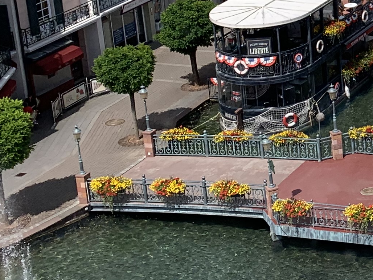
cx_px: 635
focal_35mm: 102
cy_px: -38
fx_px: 1099
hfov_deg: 16.6
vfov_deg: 14.1
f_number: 1.8
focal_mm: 4.25
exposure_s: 1/2833
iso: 25
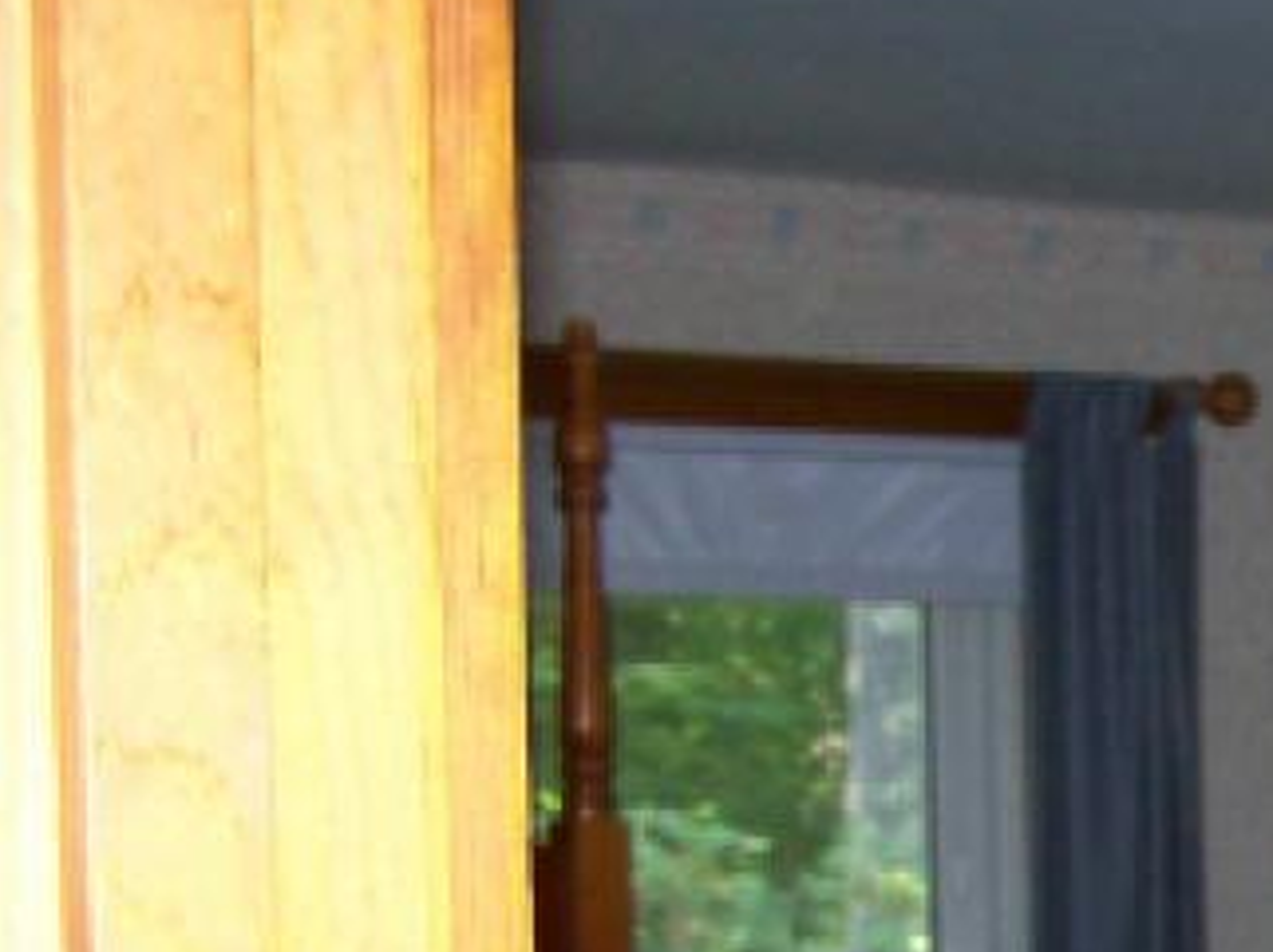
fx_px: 4446
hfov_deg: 14.9
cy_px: 1033
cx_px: 2020
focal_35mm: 121
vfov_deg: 12.0
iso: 160
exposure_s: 1/60
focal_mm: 6.3
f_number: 2.8
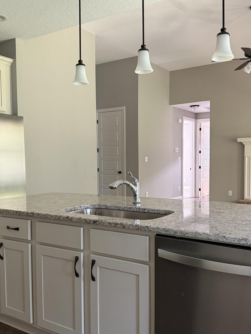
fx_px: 329
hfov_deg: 41.8
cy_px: 177
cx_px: 127
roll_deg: -0.4
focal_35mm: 34
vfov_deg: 53.9
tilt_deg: -1.9
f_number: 1.78
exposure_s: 1/60
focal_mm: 6.76
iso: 400
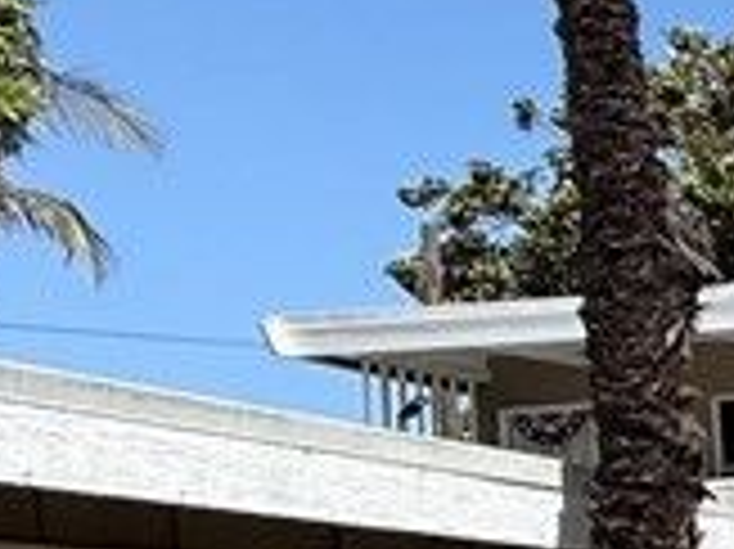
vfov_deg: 15.8
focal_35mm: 88
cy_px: 729
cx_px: 1981
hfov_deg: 13.0
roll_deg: +3.1
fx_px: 1865
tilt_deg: +0.6
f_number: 2.2
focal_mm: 2.22
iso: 50
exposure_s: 1/1399
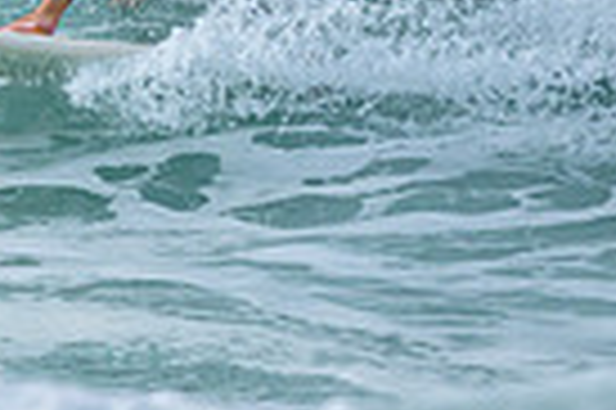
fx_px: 67132
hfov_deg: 0.5
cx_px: -50
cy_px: -297
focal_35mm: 3928
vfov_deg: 0.3
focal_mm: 800
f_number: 6.3
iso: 160
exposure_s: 1/2000
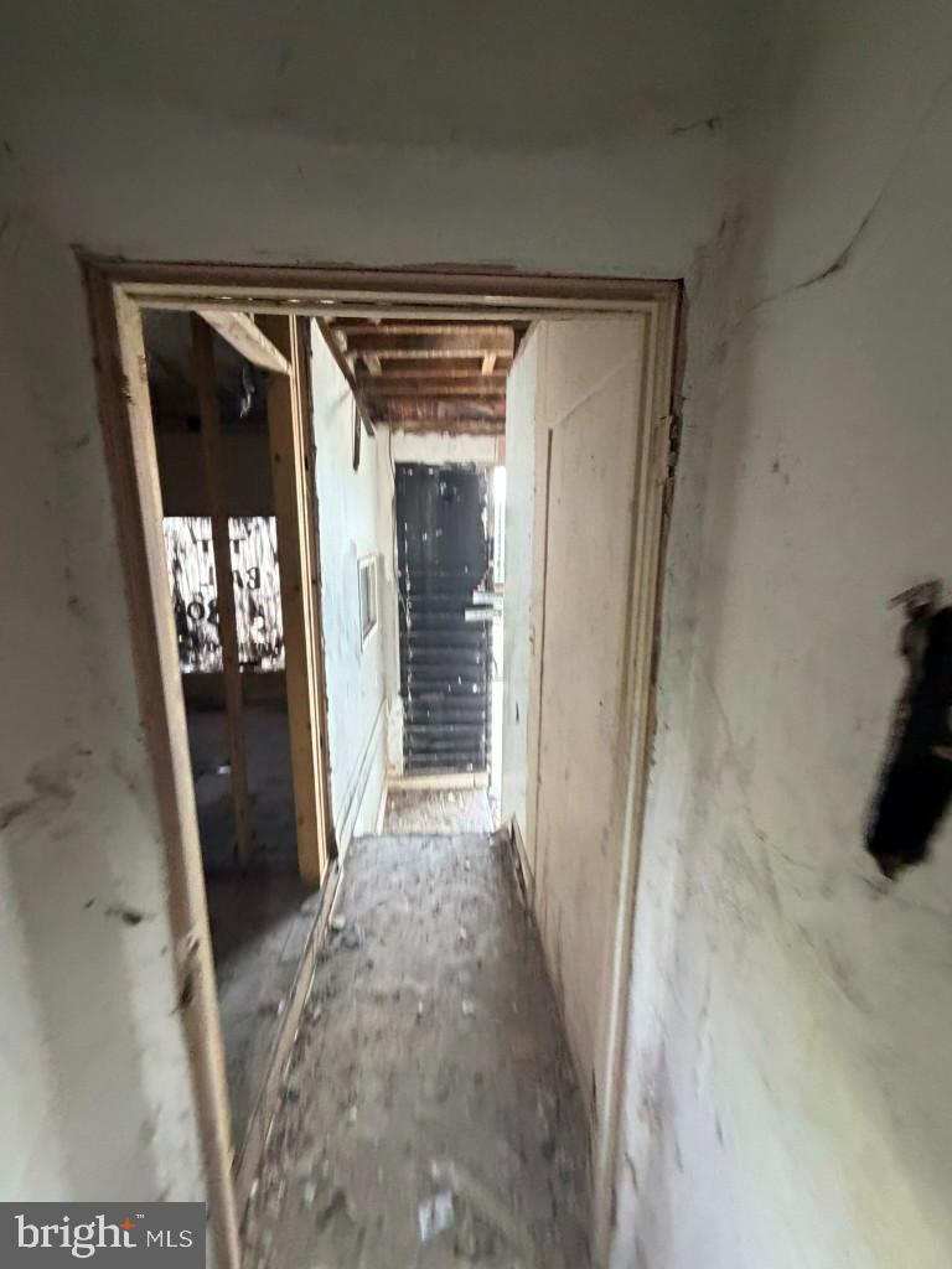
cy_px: 634
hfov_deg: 85.7
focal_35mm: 14
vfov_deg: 102.1
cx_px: 476
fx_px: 513
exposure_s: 1/51
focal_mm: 2.22
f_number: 2.2
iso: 640
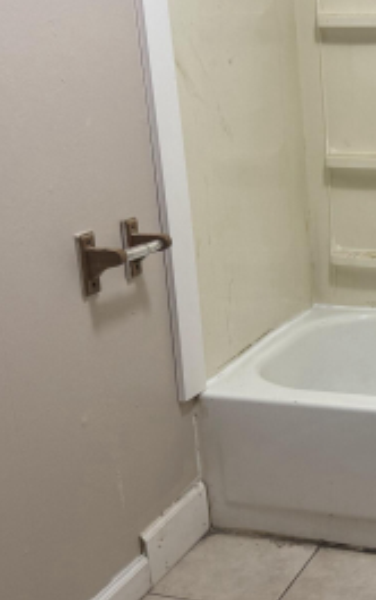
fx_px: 1048
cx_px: 470
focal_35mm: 64
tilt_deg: -16.3
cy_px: 306
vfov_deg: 32.0
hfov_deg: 19.0
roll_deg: +1.0
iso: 250
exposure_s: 1/60
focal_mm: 6.76
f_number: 1.78
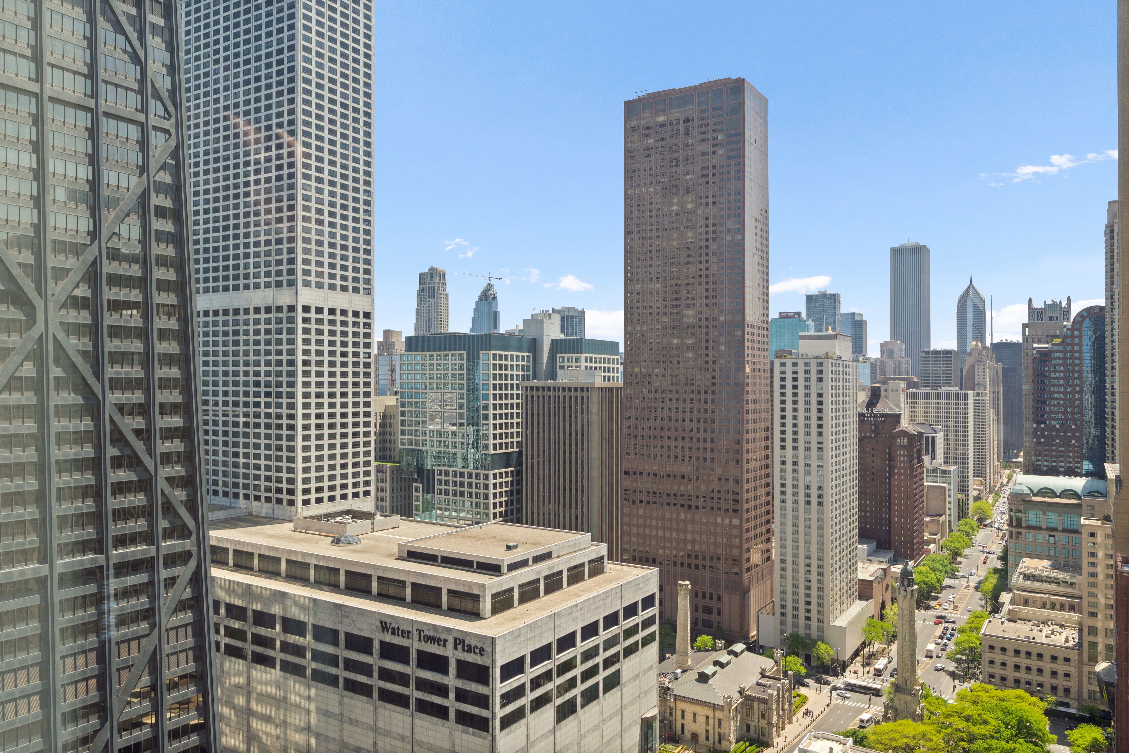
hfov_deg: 71.5
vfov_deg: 51.3
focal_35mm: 25
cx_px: 564
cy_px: 376
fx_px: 784
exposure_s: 1/250
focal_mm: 17
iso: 320
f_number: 8
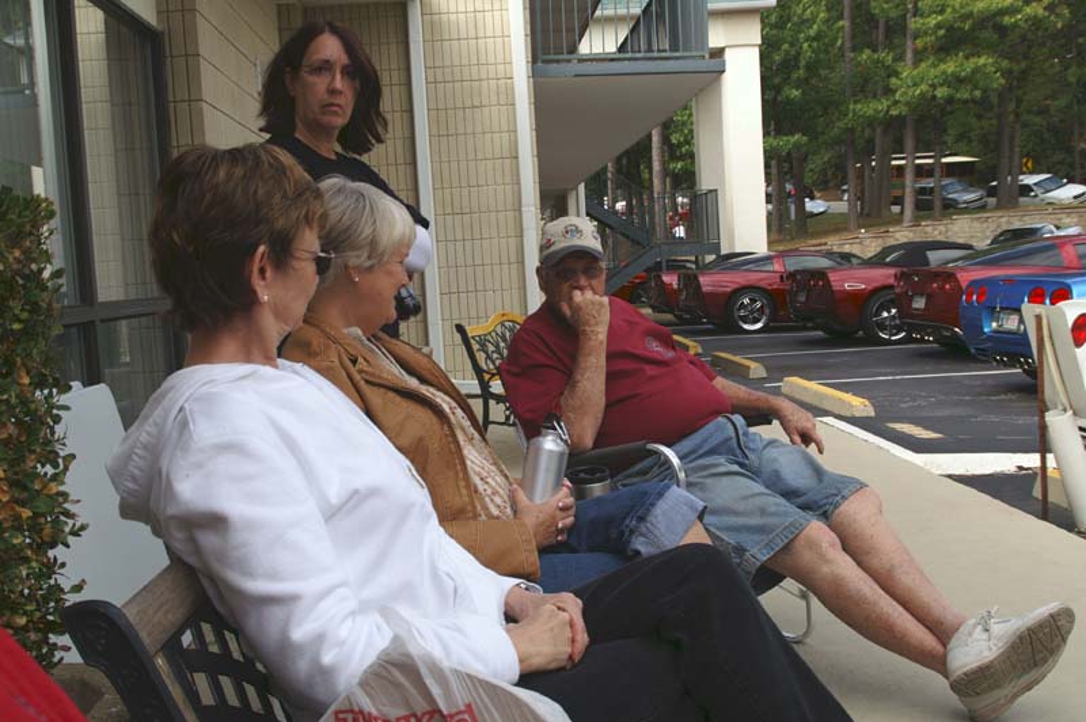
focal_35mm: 36
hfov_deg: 53.2
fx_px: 1085
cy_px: 361
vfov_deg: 36.8
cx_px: 543
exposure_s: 1/125
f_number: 6.7
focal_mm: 24
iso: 100
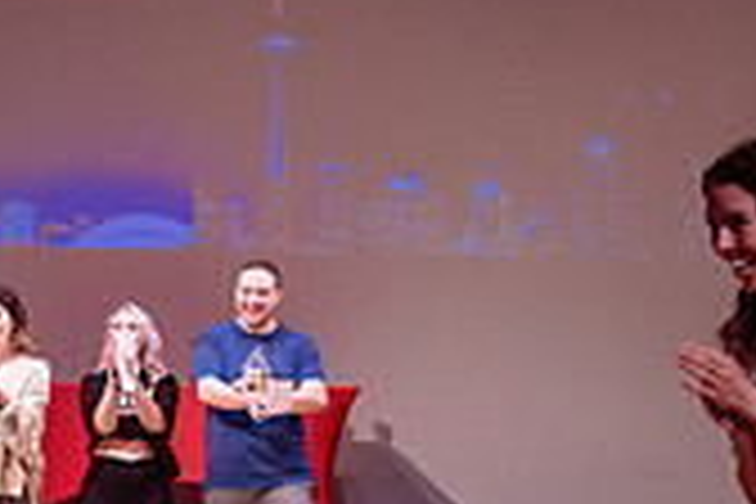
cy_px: 304
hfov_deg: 16.8
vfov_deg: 11.3
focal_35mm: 121
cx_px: 148
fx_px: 2541
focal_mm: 35
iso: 1000
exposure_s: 1/400
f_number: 3.2
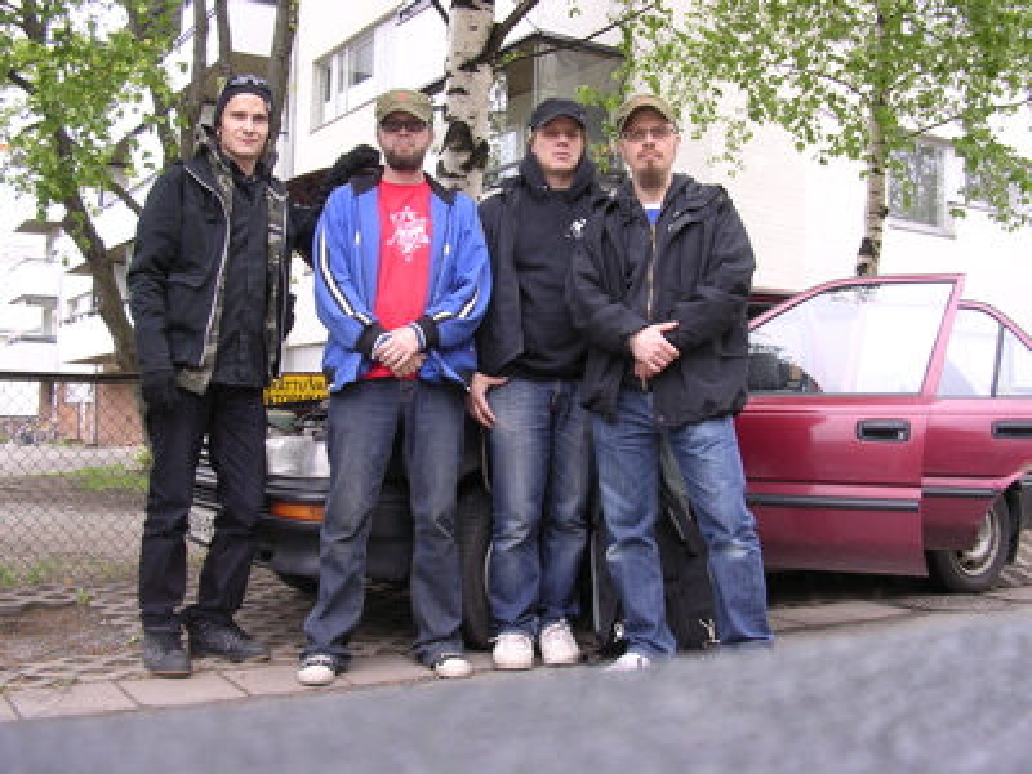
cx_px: 516
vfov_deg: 37.7
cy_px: 387
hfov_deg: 49.0
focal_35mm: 38
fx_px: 1133
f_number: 2.8
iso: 100
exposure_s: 1/35.3
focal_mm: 5.8
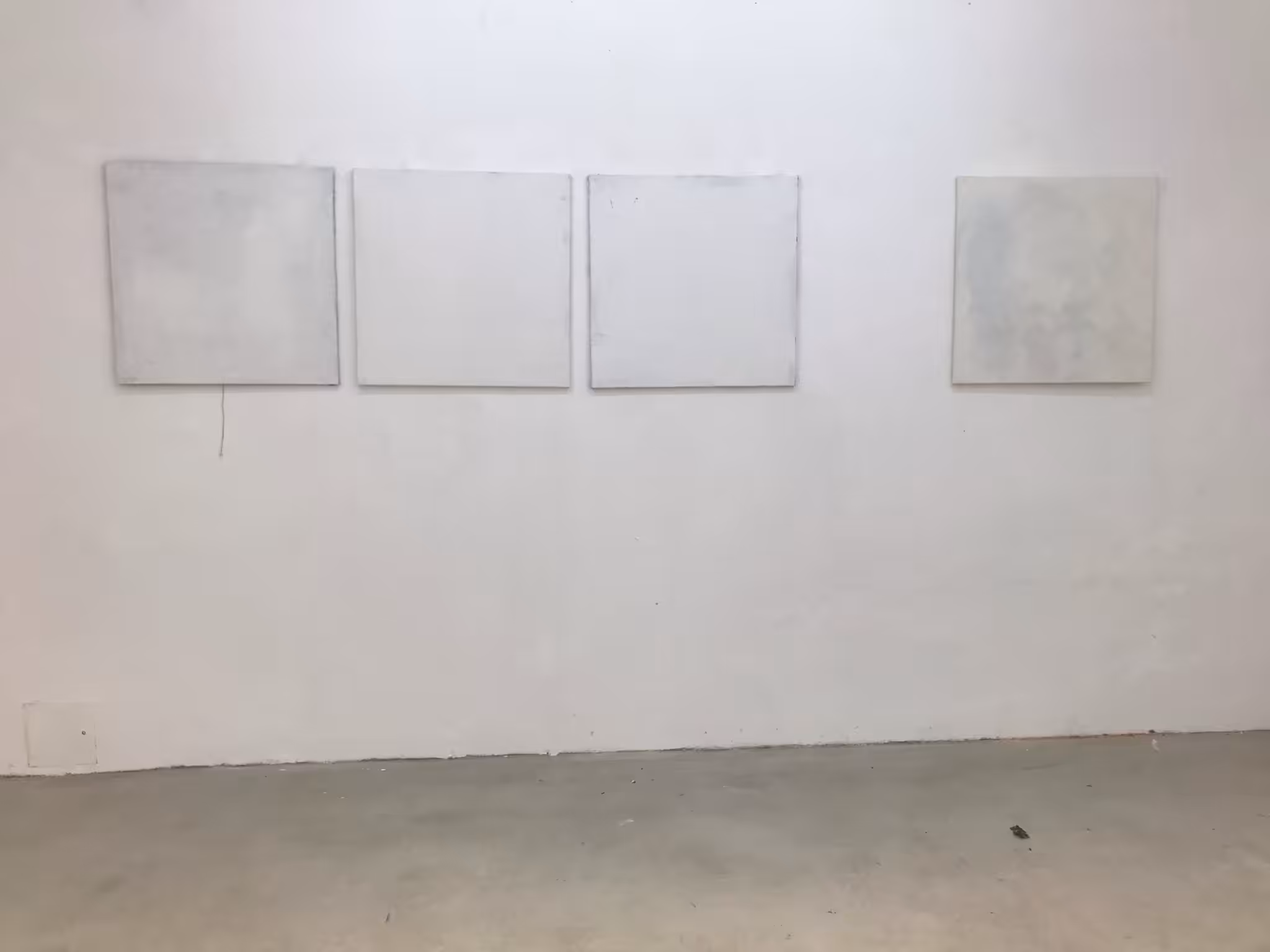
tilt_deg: -7.4
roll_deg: -0.1
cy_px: 476
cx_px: 635
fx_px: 1027
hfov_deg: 63.4
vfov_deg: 49.7
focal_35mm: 28
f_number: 1.8
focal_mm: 3.99
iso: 40
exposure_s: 1/100
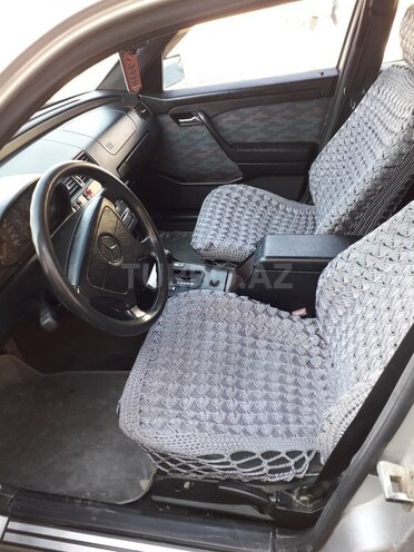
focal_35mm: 27
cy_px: 276
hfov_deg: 51.4
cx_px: 207
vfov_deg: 65.3
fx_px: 431
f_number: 1.9
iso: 64
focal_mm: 3.6
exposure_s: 1/50
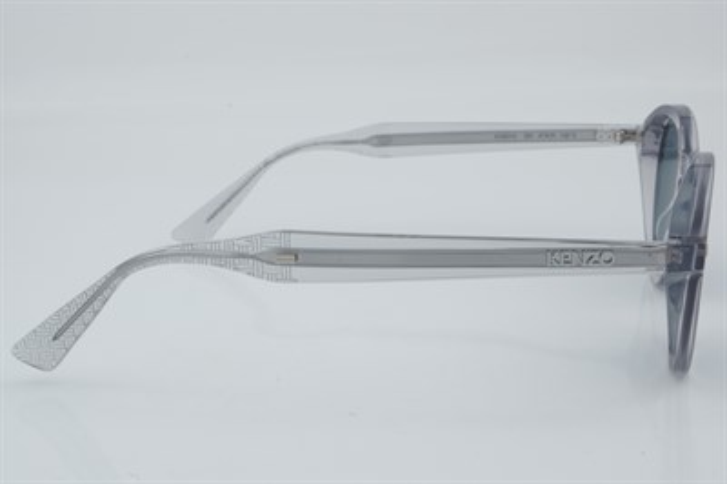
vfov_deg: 18.2
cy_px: 242
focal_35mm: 75
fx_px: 1513
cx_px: 364
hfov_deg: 27.0
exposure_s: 1/4
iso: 100
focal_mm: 50
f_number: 29
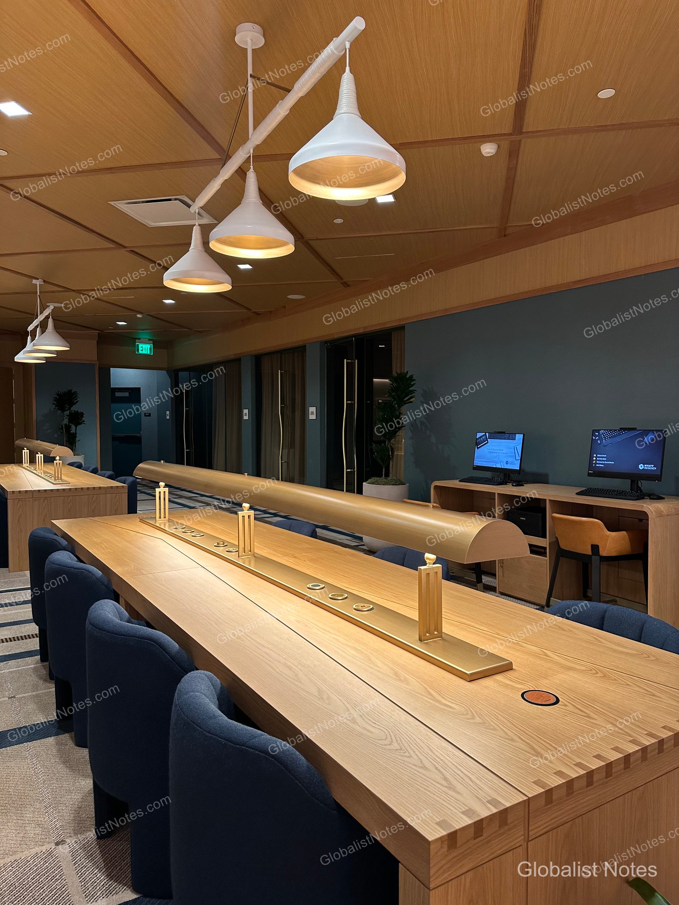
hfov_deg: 56.8
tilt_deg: -1.9
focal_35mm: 24
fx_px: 628
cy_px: 452
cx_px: 340
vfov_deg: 71.6
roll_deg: -0.5
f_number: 1.78
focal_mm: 6.86
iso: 160
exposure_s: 1/60
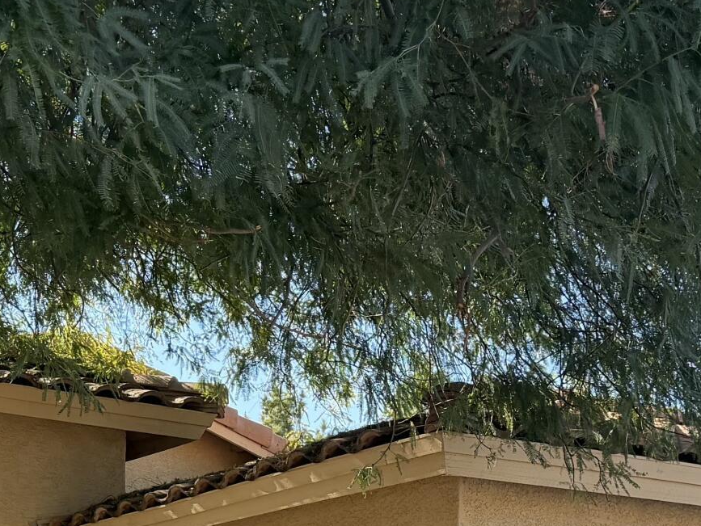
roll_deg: -1.3
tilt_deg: +7.5
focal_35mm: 83
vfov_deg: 17.3
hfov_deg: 23.2
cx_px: 136
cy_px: 553
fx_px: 1682
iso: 100
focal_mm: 6.76
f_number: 1.78
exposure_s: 1/1271
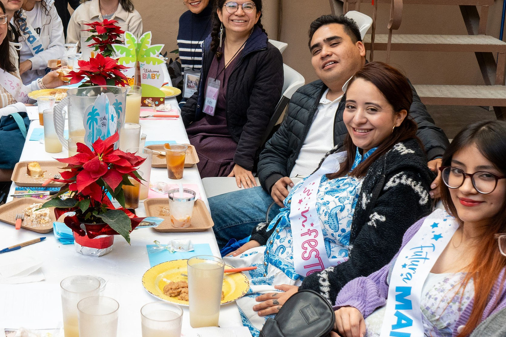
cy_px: 116
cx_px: 131
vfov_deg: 21.8
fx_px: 871
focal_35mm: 62
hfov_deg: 31.8
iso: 1600
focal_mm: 28
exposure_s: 1/200
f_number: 8
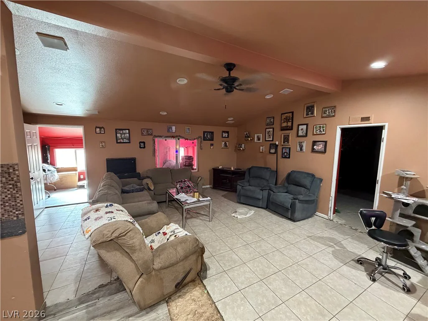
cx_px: 214
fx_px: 173
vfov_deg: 85.7
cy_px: 160
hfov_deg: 102.1
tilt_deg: -6.2
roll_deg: -0.1
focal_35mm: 14
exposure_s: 1/60
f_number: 2.2
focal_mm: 2.22
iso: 640
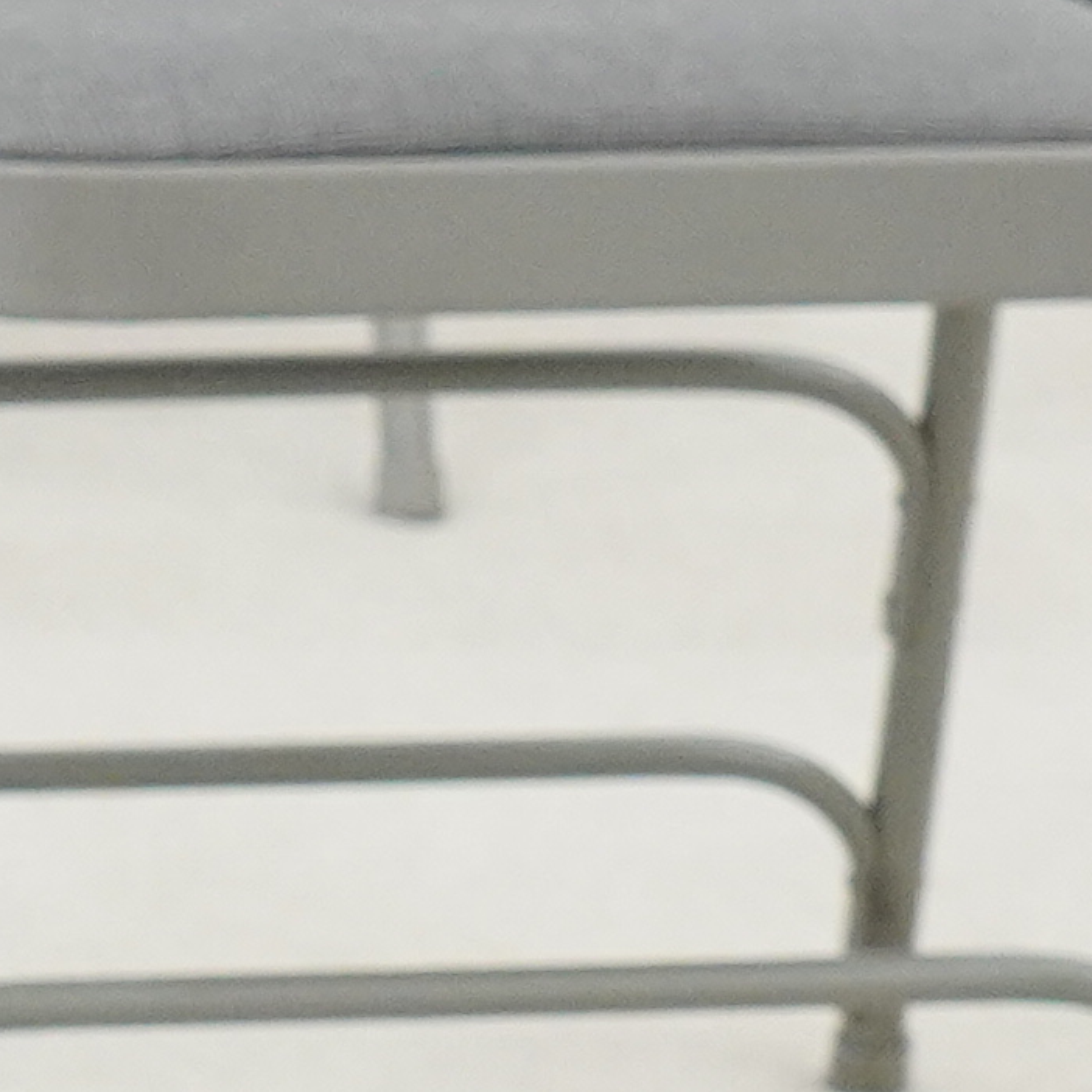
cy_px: 198
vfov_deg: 5.4
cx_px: -2456
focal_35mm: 327
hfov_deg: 5.0
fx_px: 11671
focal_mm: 30
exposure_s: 1/125
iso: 1600
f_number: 3.5
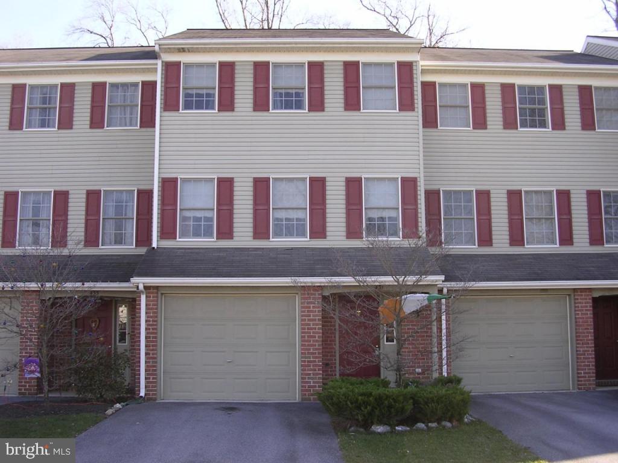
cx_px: 309
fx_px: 678
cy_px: 232
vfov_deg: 37.7
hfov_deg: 49.0
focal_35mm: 38
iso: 100
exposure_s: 1/205
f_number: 2.8
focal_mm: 5.8
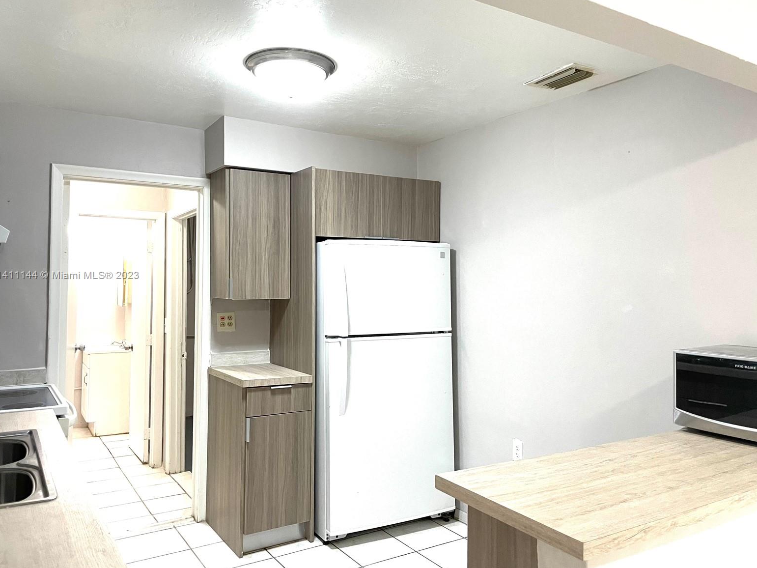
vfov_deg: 51.4
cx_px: 374
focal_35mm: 27
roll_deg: -0.1
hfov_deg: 65.3
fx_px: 590
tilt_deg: +2.8
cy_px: 276
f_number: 1.6
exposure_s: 1/60
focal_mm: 4.2
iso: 100
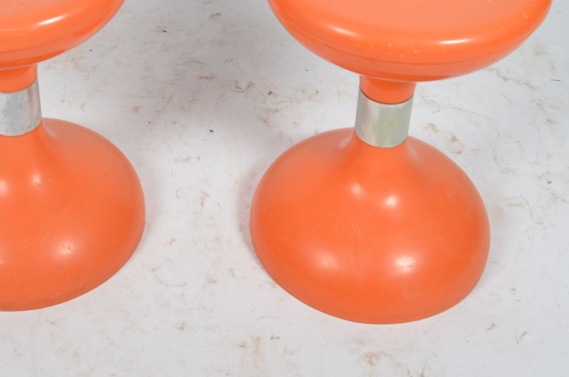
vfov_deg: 18.9
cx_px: 210
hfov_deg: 28.8
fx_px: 1104
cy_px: 20
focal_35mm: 70
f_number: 11
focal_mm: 24
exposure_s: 1/125
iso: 100
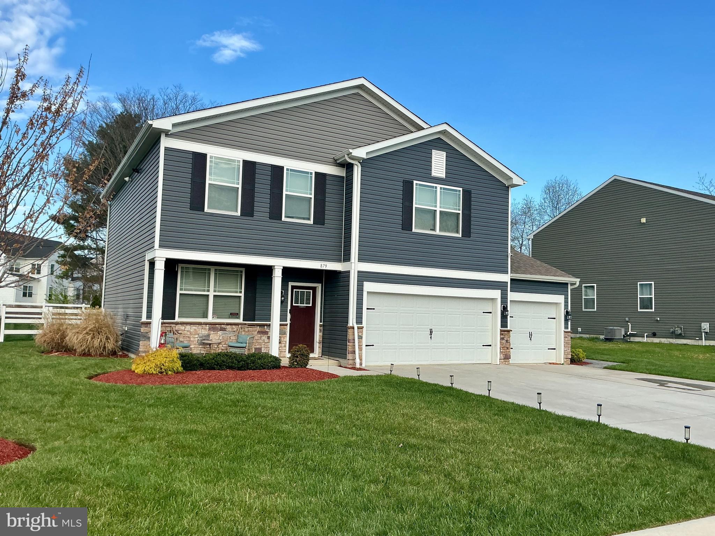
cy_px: 268
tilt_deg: +5.1
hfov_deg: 61.7
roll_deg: -1.3
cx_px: 358
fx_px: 599
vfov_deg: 48.2
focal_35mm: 29
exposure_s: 1/1015
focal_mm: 3
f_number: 1.8
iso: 25
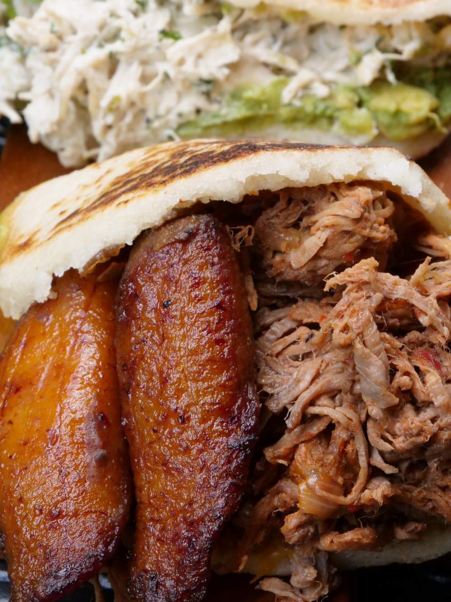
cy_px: 274
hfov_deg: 11.1
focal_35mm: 134
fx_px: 2329
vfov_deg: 14.7
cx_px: 251
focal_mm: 54
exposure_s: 1/125
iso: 2000
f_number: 14
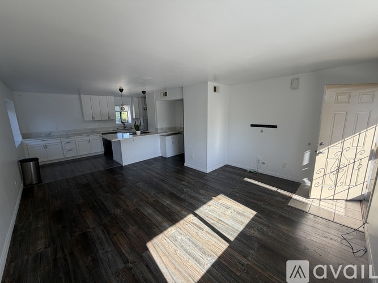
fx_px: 153
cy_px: 142
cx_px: 189
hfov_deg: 102.1
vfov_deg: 85.7
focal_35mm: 14
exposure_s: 1/128
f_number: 2.2
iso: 40
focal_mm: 2.22
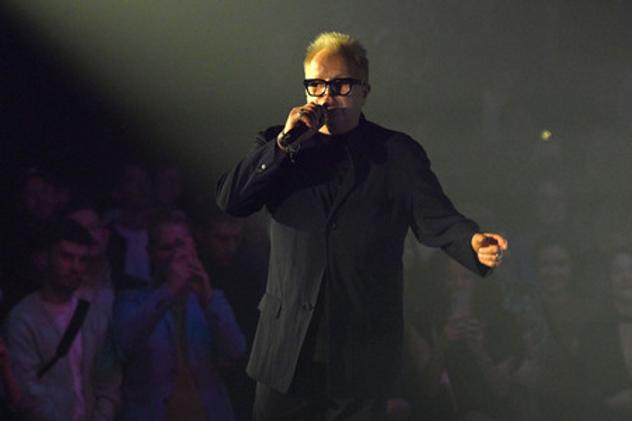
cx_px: 316
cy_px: 210
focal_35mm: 280
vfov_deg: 4.9
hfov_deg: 7.4
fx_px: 4912
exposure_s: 1/640
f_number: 5.6
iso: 6400
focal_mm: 280
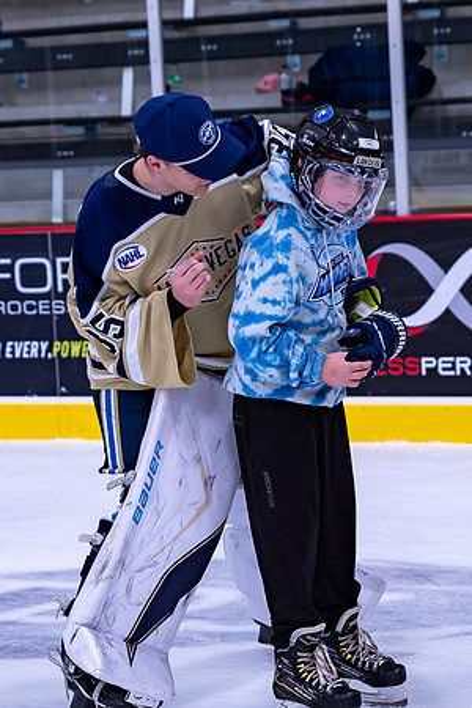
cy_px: 354
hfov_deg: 10.7
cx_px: 236
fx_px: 2512
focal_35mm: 128
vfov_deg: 16.0
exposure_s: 1/250
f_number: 3.5
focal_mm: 55
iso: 125
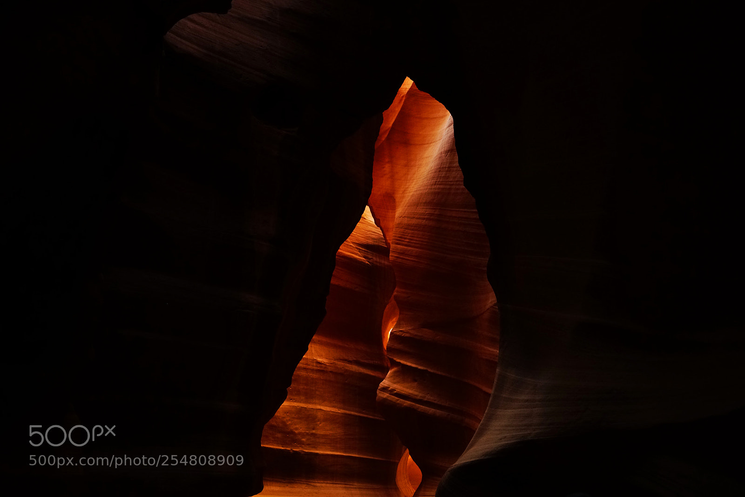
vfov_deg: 40.0
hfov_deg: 57.2
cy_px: 248
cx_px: 372
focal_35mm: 33
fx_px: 683
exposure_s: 1/30
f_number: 4
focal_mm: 33
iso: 2000
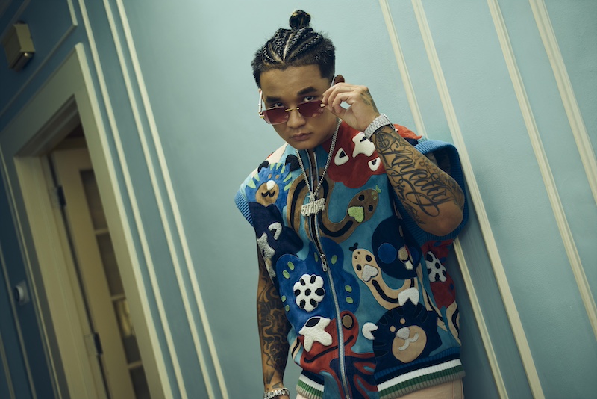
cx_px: 298
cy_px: 200
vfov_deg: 29.3
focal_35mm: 46
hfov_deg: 42.7
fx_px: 763
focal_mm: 46
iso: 400
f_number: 3.2
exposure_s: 1/125
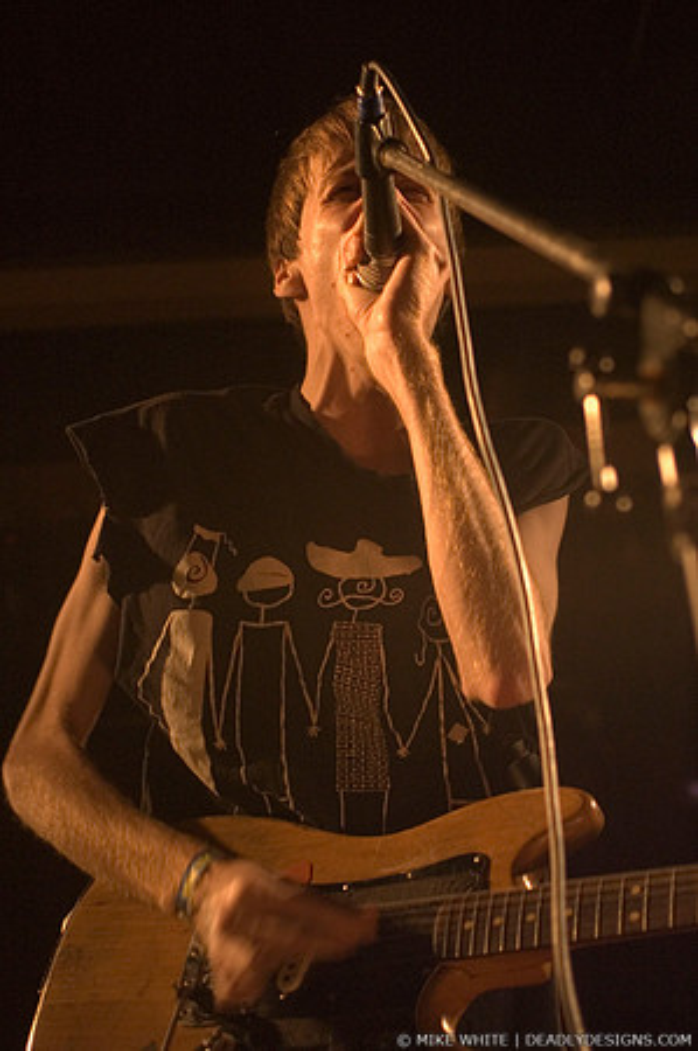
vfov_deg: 30.5
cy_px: 526
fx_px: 1924
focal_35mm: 66
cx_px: 349
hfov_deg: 20.6
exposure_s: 1/60
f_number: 2.8
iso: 1600
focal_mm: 44
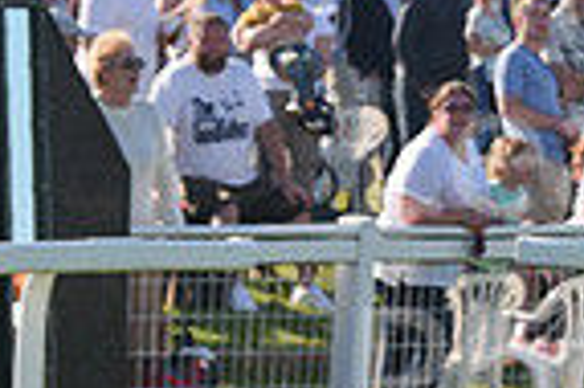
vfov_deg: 2.9
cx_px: 890
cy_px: 186
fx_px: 7632
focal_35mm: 471
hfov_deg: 4.4
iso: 500
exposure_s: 1/1600
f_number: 6.3
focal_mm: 116
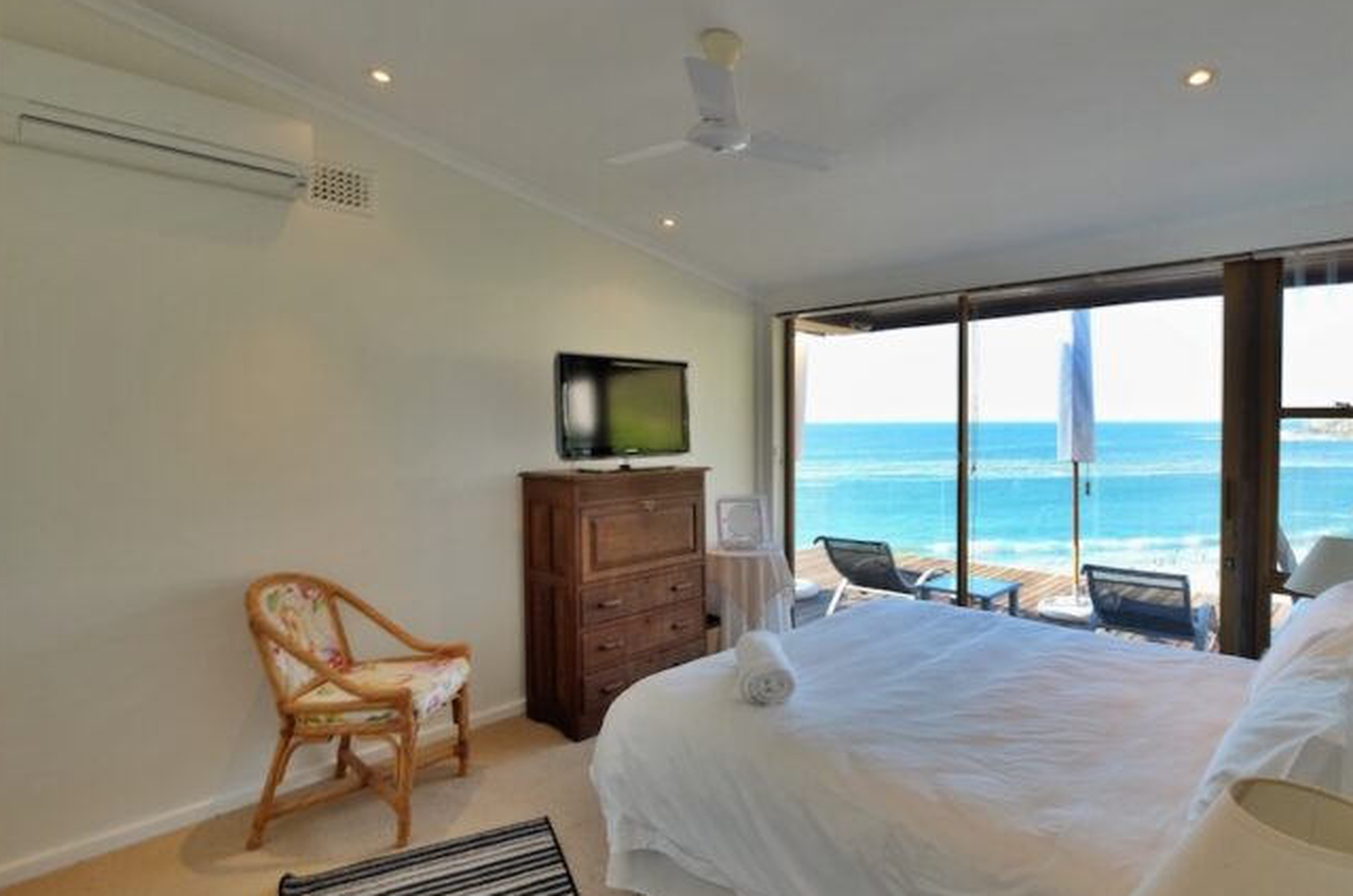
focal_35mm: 18
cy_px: 445
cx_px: 784
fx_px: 675
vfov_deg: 67.2
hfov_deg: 89.4
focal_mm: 10
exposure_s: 1/30
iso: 200
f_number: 9
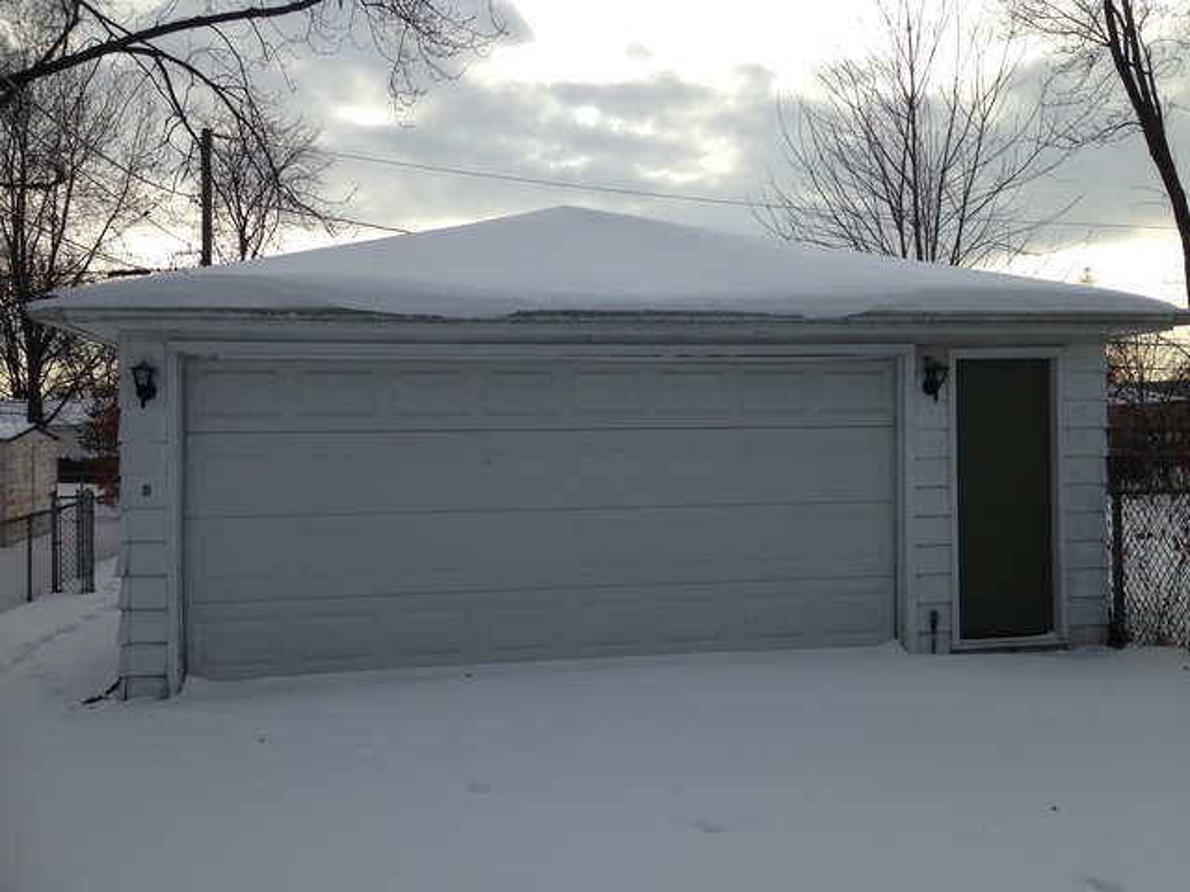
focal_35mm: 33
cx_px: 595
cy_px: 446
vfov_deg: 42.9
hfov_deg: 55.4
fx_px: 1134
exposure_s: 1/1550
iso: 50
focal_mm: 4.12
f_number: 2.4
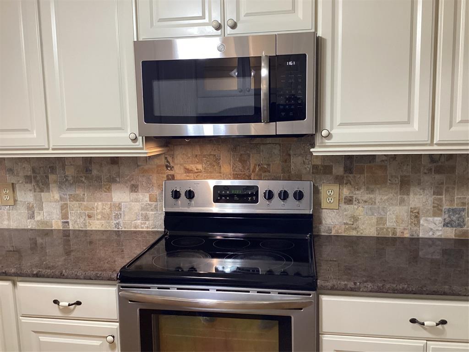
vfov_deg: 45.4
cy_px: 176
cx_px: 234
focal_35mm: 31
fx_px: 420
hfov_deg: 58.4
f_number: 2.4
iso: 250
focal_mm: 3.3
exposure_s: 1/60
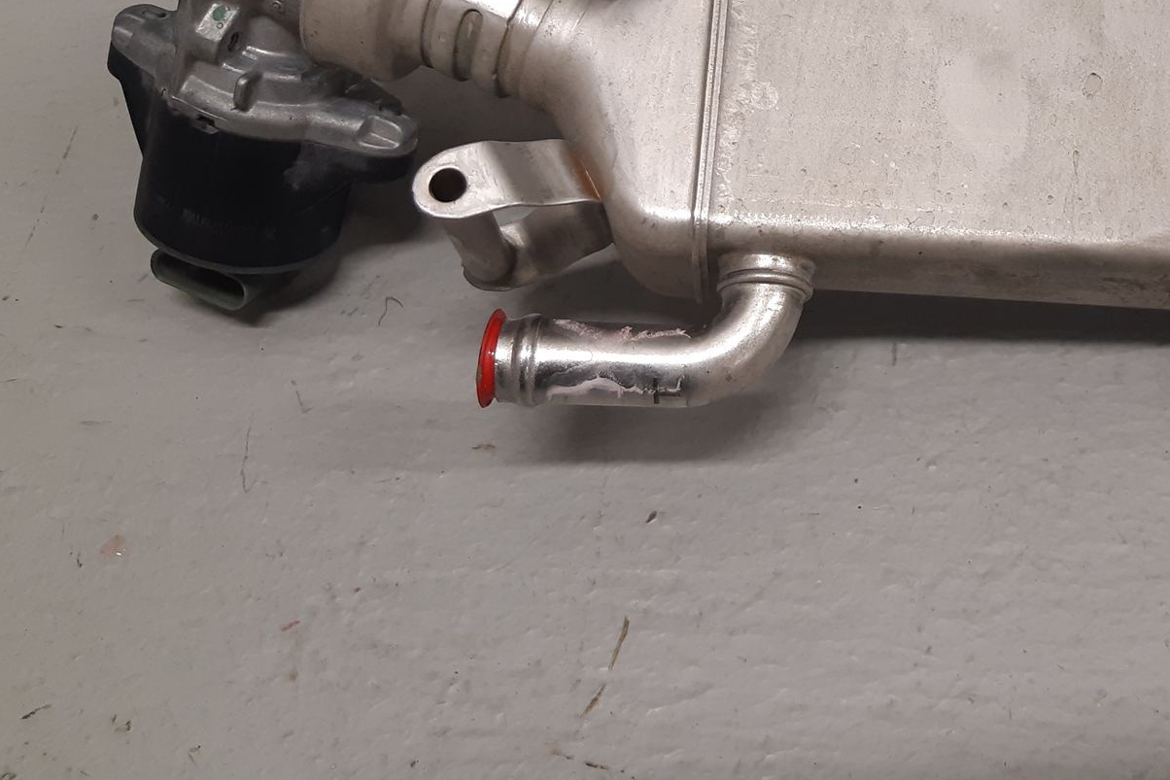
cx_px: 949
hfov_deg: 40.8
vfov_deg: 28.4
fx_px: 1495
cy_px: 112
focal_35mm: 46
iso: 80
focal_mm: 3.93
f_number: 1.7
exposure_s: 1/50
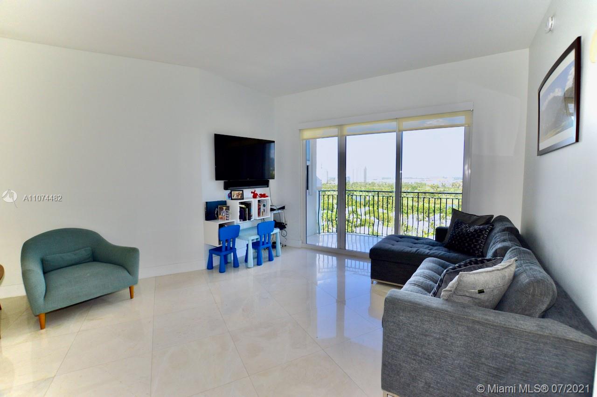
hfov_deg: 100.4
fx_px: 249
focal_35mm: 15
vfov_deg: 77.3
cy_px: 198
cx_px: 298
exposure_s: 1/125
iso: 280
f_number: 5.6
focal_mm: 10
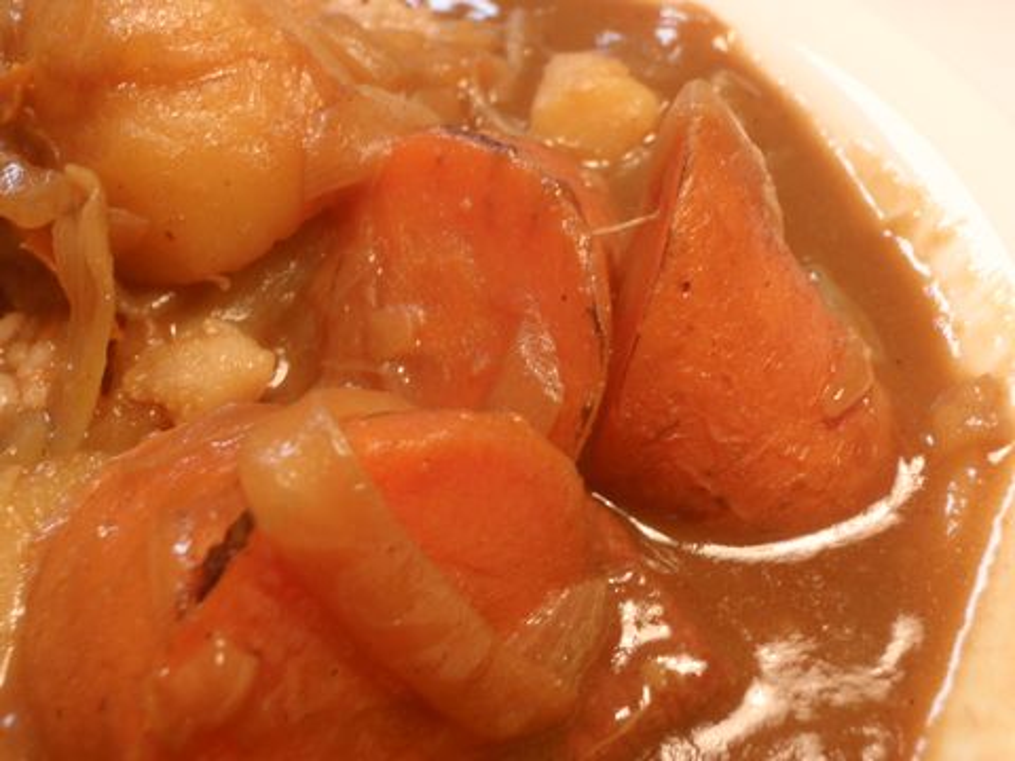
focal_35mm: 36
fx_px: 1056
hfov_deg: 51.4
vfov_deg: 39.7
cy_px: 380
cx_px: 508
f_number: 4.1
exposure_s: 1/2.5
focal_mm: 6.53
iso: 100
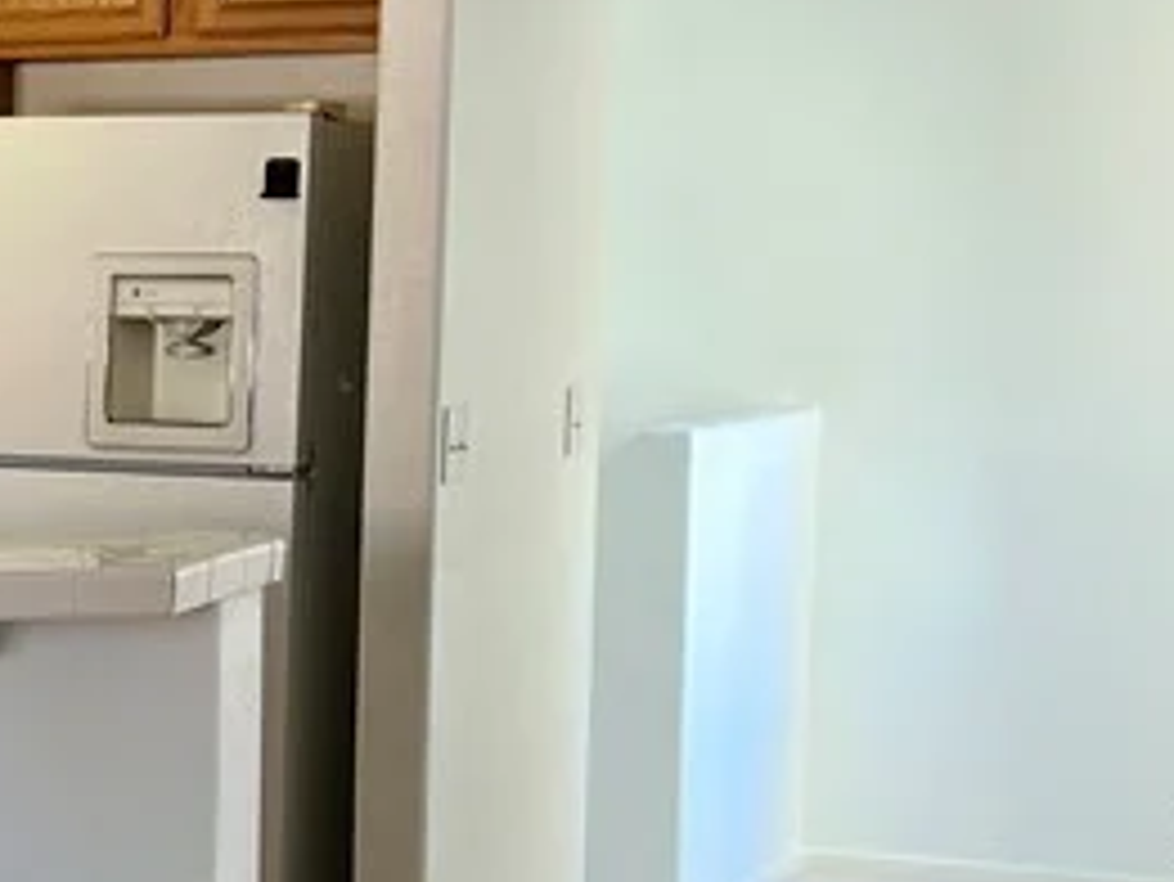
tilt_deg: -7.3
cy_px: 688
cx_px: -382
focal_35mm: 102
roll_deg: +0.2
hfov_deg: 17.9
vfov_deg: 14.4
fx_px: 3461
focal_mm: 5.7
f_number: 1.5
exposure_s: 1/120
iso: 80
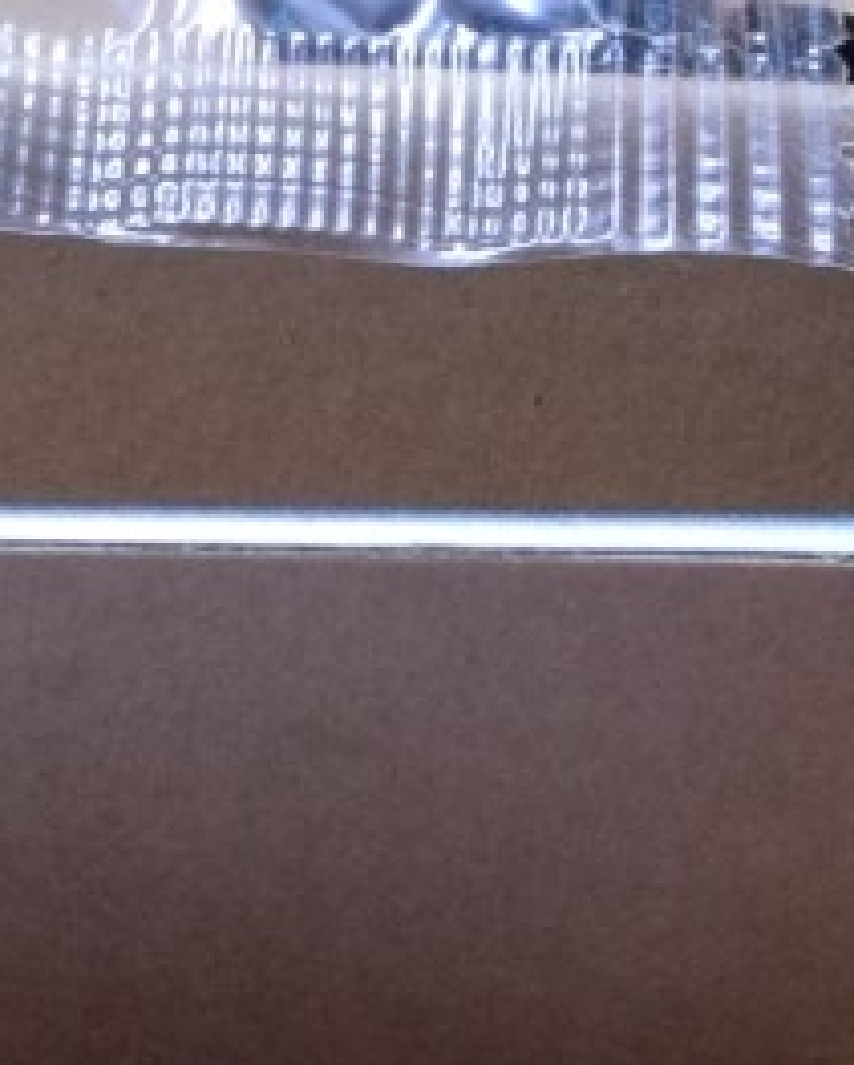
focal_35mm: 277
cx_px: 77
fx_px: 8736
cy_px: 1122
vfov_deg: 6.9
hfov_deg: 5.6
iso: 1600
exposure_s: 1/8
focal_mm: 24
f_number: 11
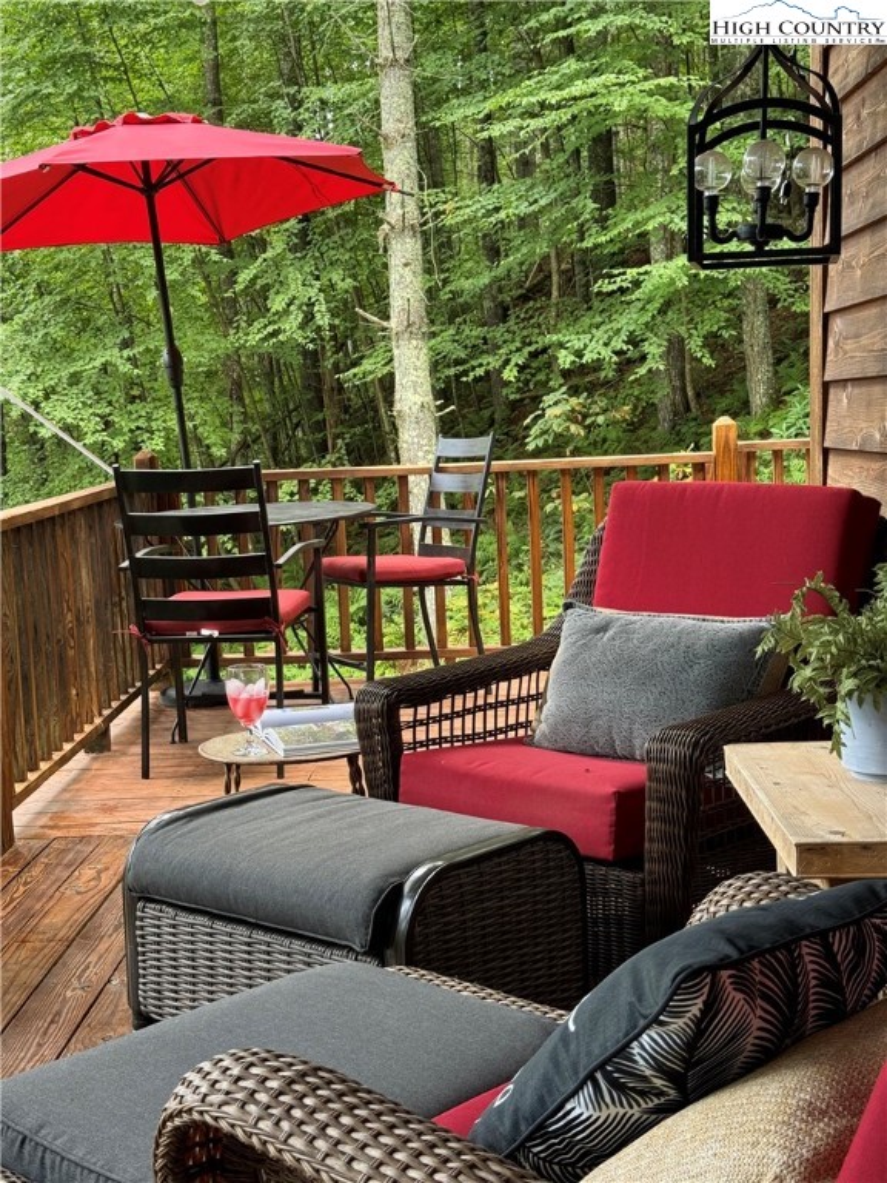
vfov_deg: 39.7
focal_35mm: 48
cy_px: 592
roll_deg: +1.5
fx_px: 1640
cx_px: 444
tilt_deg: -6.7
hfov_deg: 30.3
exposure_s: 1/84
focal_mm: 6.76
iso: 100
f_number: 1.78
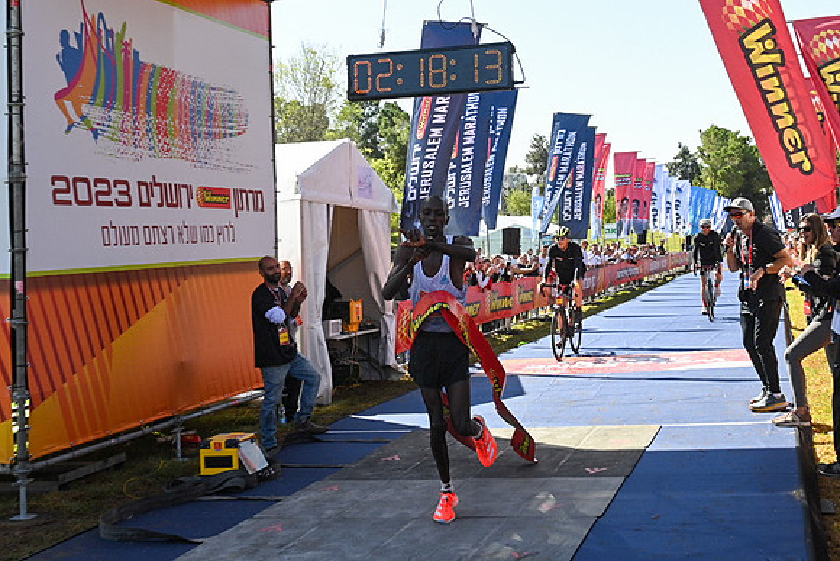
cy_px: 280
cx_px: 420
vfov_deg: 45.0
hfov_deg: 63.6
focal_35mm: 29
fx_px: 677
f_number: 5
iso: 320
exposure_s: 1/500
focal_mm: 29
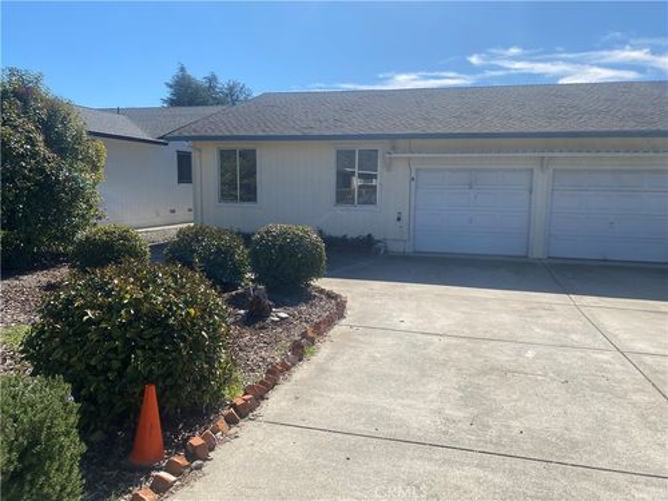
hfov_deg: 67.3
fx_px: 502
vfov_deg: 53.1
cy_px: 250
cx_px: 334
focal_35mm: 26
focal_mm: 4.25
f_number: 1.8
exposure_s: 1/3125
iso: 32
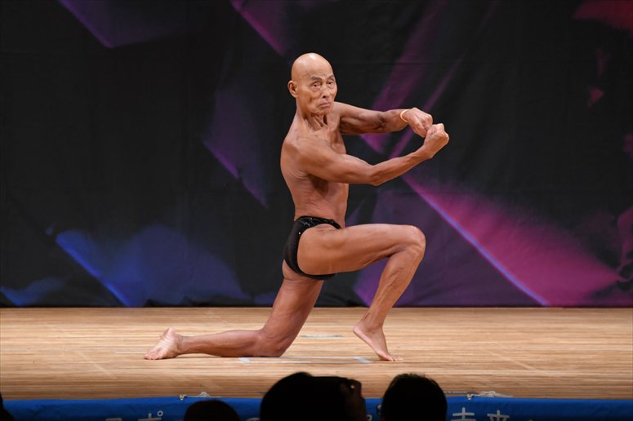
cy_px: 210
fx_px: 6063
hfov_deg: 6.0
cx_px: 316
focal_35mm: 345
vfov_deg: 4.0
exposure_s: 1/400
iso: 2500
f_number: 5.6
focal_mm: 230
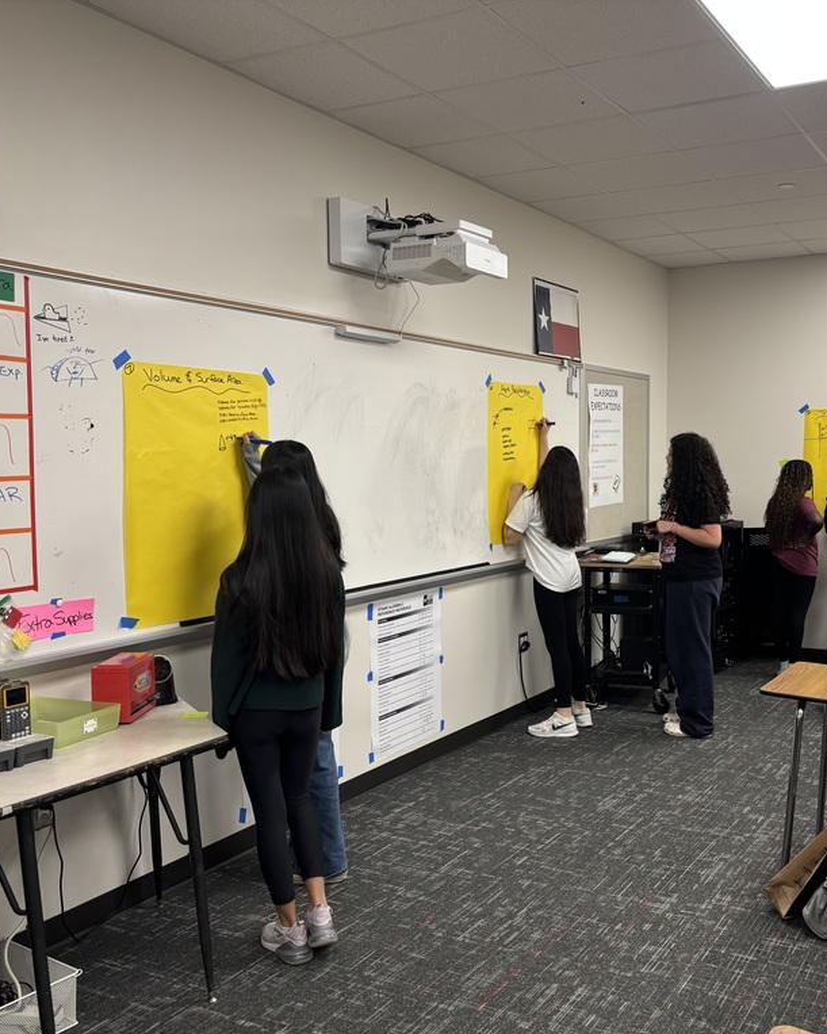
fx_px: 1040
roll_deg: -1.1
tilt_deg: -3.6
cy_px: 517
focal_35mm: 34
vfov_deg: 52.9
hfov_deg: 42.8
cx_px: 544
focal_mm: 5.96
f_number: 1.6
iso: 100
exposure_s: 1/60
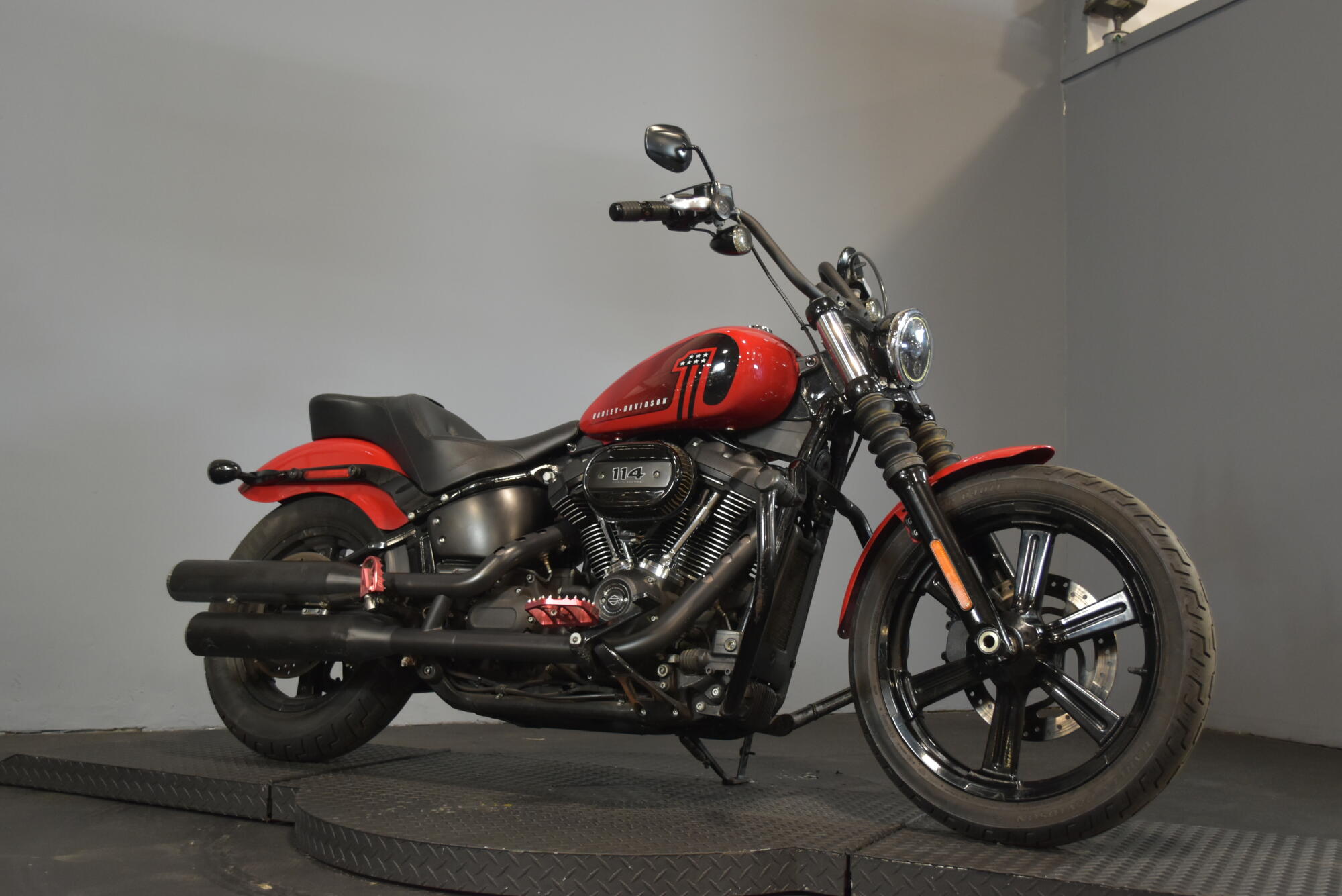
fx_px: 1342
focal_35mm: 36
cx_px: 671
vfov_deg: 36.9
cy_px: 448
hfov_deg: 53.1
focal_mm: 24
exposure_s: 1/30
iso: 1000
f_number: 4
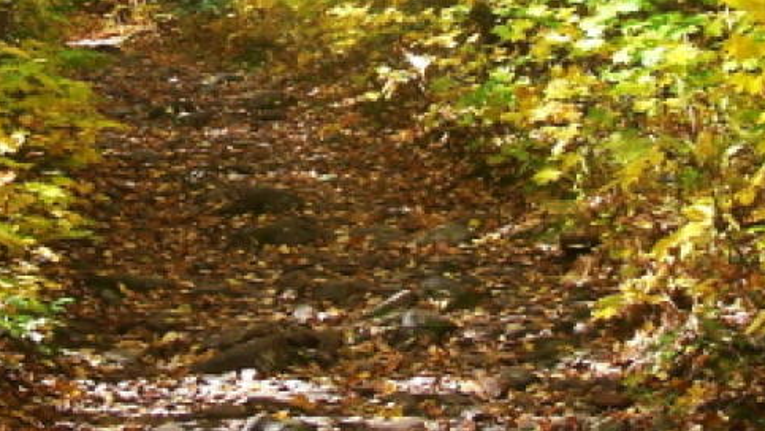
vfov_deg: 10.3
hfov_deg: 18.3
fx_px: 2374
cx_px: 374
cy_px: 17
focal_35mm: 117
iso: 80
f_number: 2.8
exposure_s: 1/80
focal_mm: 6.3
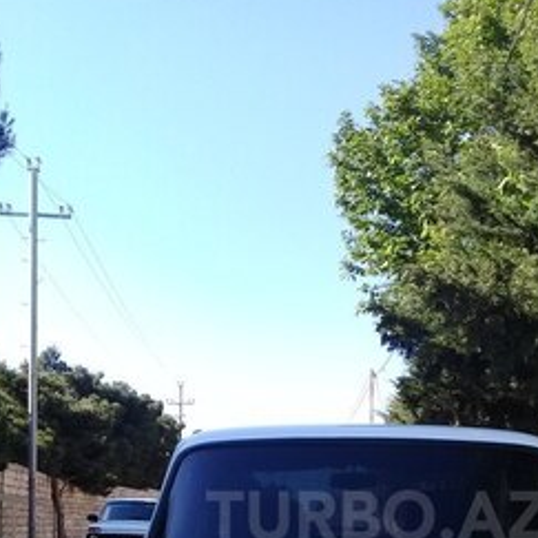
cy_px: 516
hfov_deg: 30.2
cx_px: 376
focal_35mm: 56
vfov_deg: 28.9
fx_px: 985
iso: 50
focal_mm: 3.3
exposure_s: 1/442
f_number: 2.2
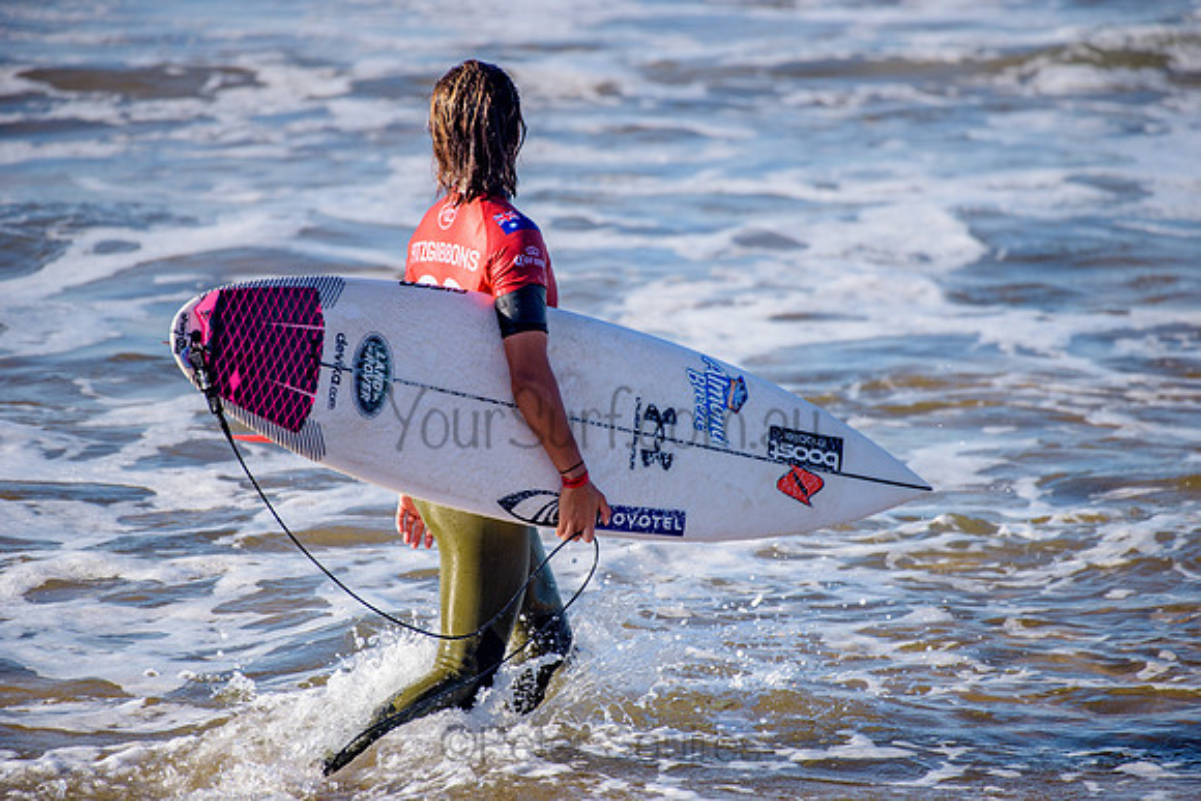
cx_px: 600
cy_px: 400
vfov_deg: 2.8
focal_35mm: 500
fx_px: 16684
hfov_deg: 4.1
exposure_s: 1/1600
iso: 280
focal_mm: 500
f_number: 5.6
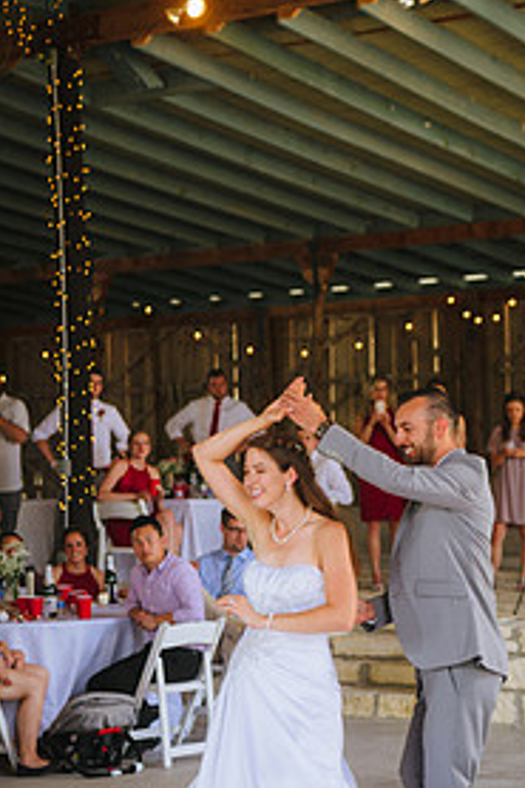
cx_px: 352
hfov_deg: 15.3
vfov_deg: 22.8
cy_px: 522
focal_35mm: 89
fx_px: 1949
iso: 160
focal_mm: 55
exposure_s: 1/160
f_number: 2.8
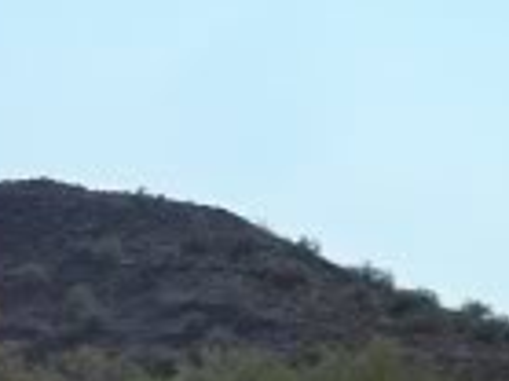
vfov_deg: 7.3
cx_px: -817
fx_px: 2968
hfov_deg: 8.7
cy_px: -26
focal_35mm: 202
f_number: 4.7
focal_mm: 6.3
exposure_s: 1/500
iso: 64
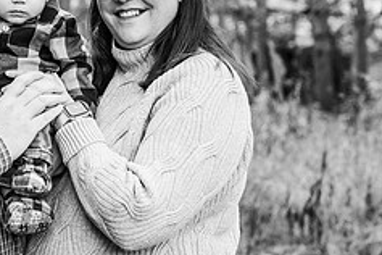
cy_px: 36
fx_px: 1814
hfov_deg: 11.9
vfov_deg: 8.0
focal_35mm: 171
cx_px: 23
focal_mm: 70
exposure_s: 1/200
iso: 640
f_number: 5
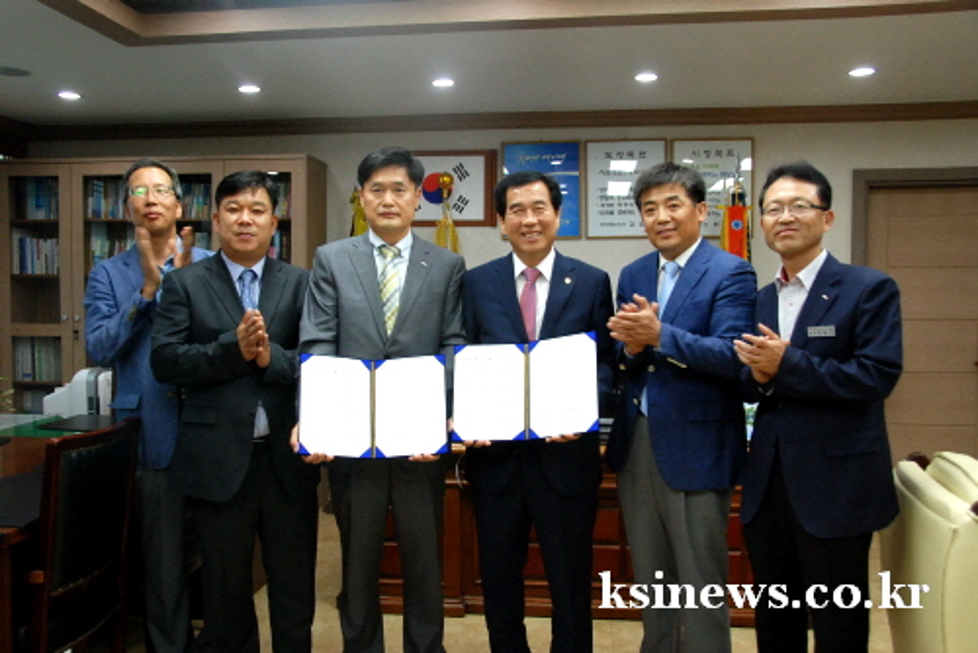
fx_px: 897
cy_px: 326
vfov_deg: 40.0
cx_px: 489
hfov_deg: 57.2
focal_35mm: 33
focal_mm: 22
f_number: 5
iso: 1000
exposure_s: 1/100
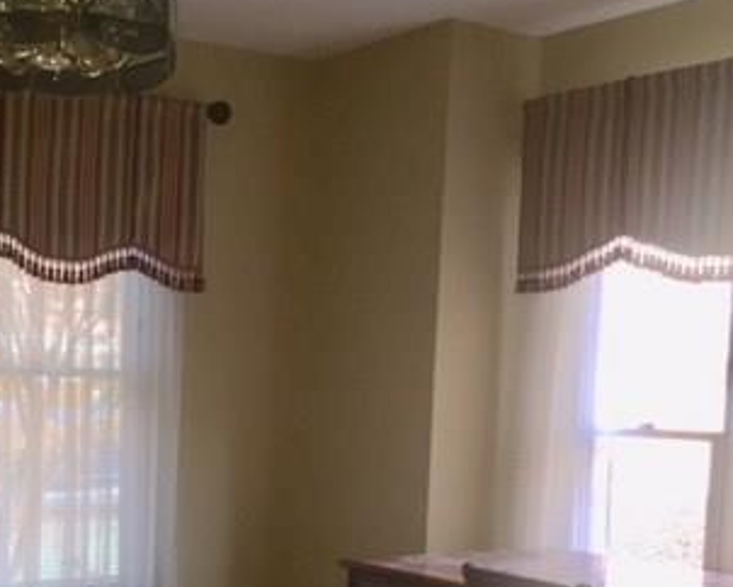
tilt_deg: -6.4
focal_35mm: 60
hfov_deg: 30.1
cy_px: 507
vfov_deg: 24.8
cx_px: 80
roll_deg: -2.4
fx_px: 1302
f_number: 2.2
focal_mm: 4.15
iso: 64
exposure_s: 1/30
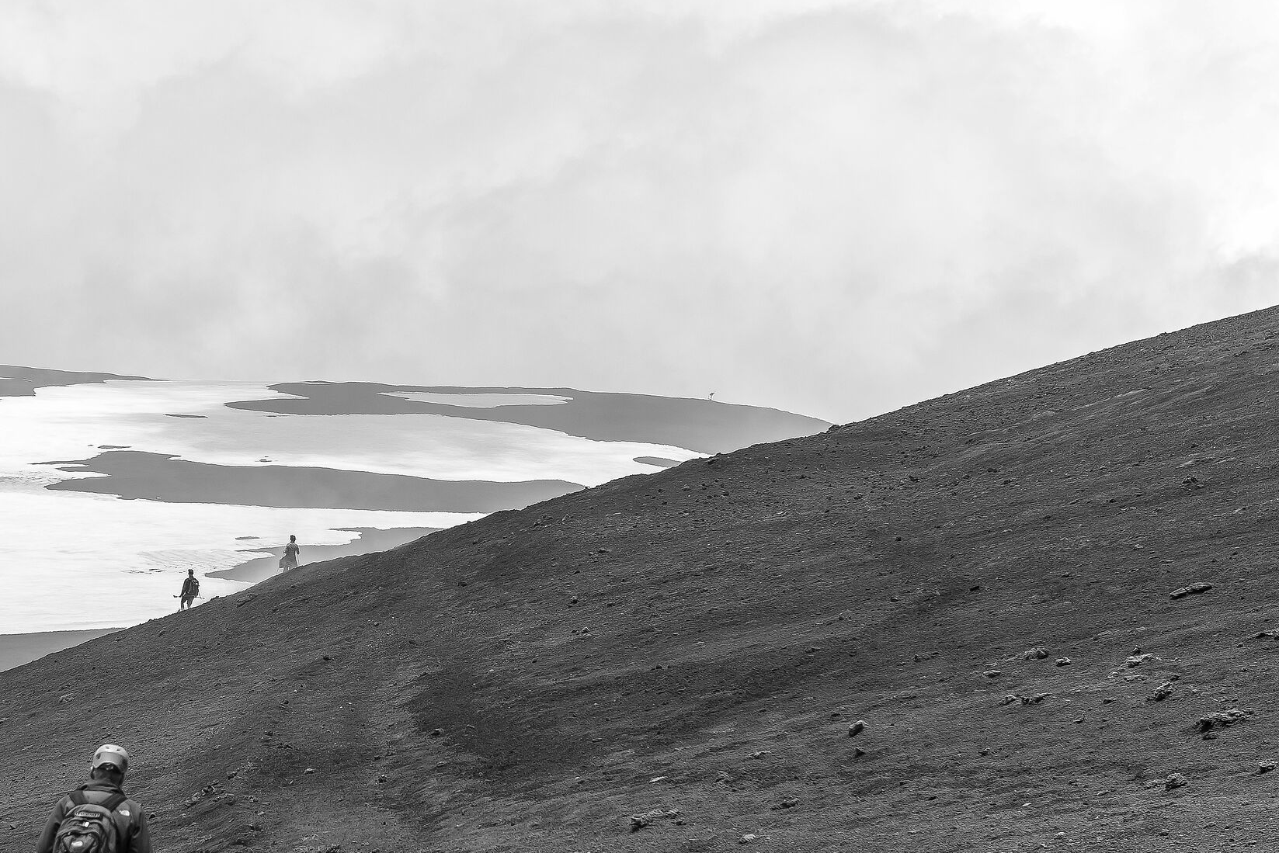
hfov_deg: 19.9
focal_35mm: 102
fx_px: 3625
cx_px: 379
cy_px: 531
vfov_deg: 13.4
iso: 200
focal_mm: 70
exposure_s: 1/4000
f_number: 5
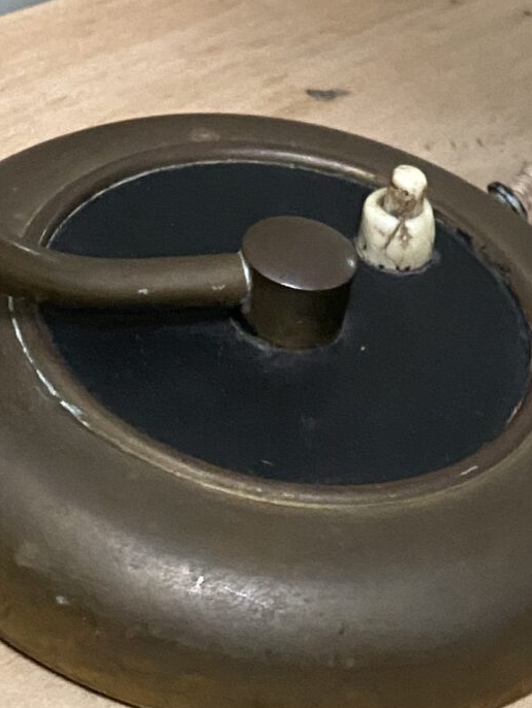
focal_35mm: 97
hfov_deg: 15.1
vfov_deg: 17.4
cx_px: 452
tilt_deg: -11.9
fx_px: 1986
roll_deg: -10.8
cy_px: -459
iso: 320
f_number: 1.8
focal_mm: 4.25
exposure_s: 1/60
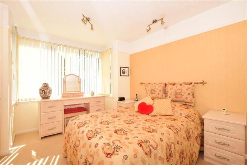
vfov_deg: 77.3
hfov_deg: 100.4
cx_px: 124
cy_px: 82
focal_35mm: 15
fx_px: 103
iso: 200
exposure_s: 1/200
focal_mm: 10
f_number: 7.1
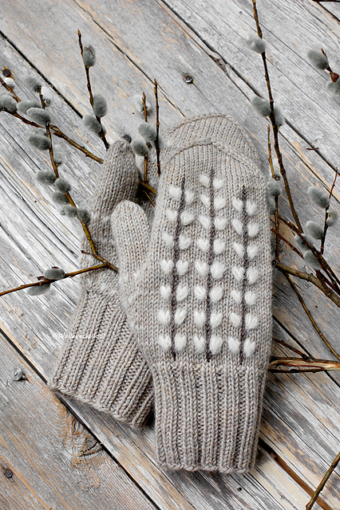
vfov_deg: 27.0
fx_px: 1064
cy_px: 255
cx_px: 170
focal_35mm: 75
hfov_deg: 18.2
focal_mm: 50
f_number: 5
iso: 400
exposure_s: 1/100
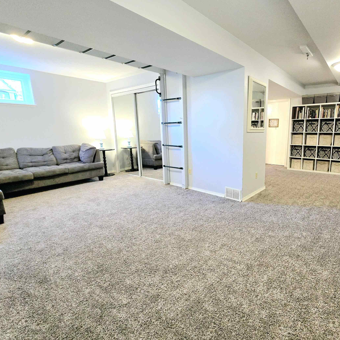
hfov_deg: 82.5
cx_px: 210
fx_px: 189
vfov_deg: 84.0
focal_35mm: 17
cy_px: 172
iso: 800
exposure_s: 1/60.2
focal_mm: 2.2
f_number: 2.2
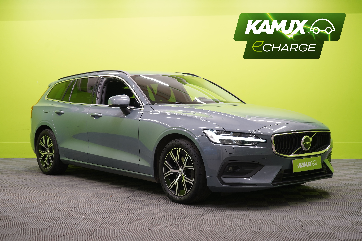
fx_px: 493
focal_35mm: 49
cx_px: 181
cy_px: 120
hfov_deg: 40.3
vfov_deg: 27.5
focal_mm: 49
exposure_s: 1/25
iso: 400
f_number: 5
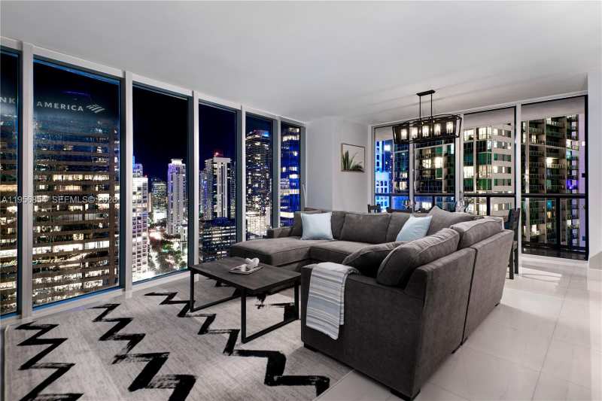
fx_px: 284
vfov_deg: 70.4
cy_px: 200
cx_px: 301
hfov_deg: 93.3
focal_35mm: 17
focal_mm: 17
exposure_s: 2.5
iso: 800
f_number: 7.1
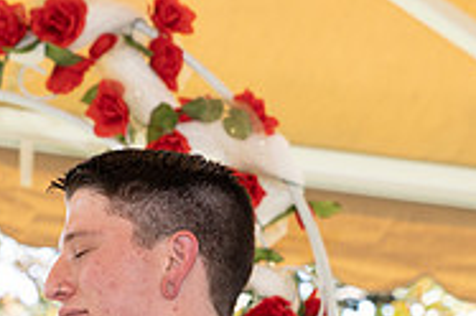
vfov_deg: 6.2
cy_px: 405
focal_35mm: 219
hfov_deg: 9.3
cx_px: -131
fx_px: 2891
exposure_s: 1/250
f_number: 3.2
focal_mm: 60
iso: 200
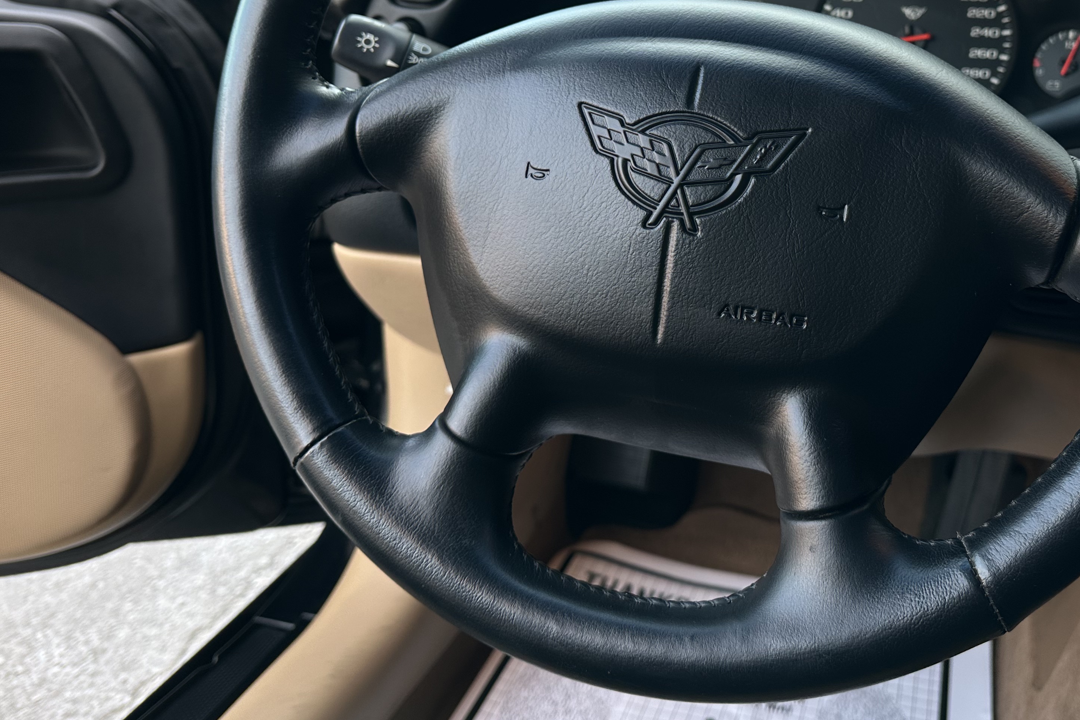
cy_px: 170
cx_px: 707
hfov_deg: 53.5
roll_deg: -2.2
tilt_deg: -15.3
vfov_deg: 36.8
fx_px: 1050
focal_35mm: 35
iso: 80
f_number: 1.78
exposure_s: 1/121
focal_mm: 6.86
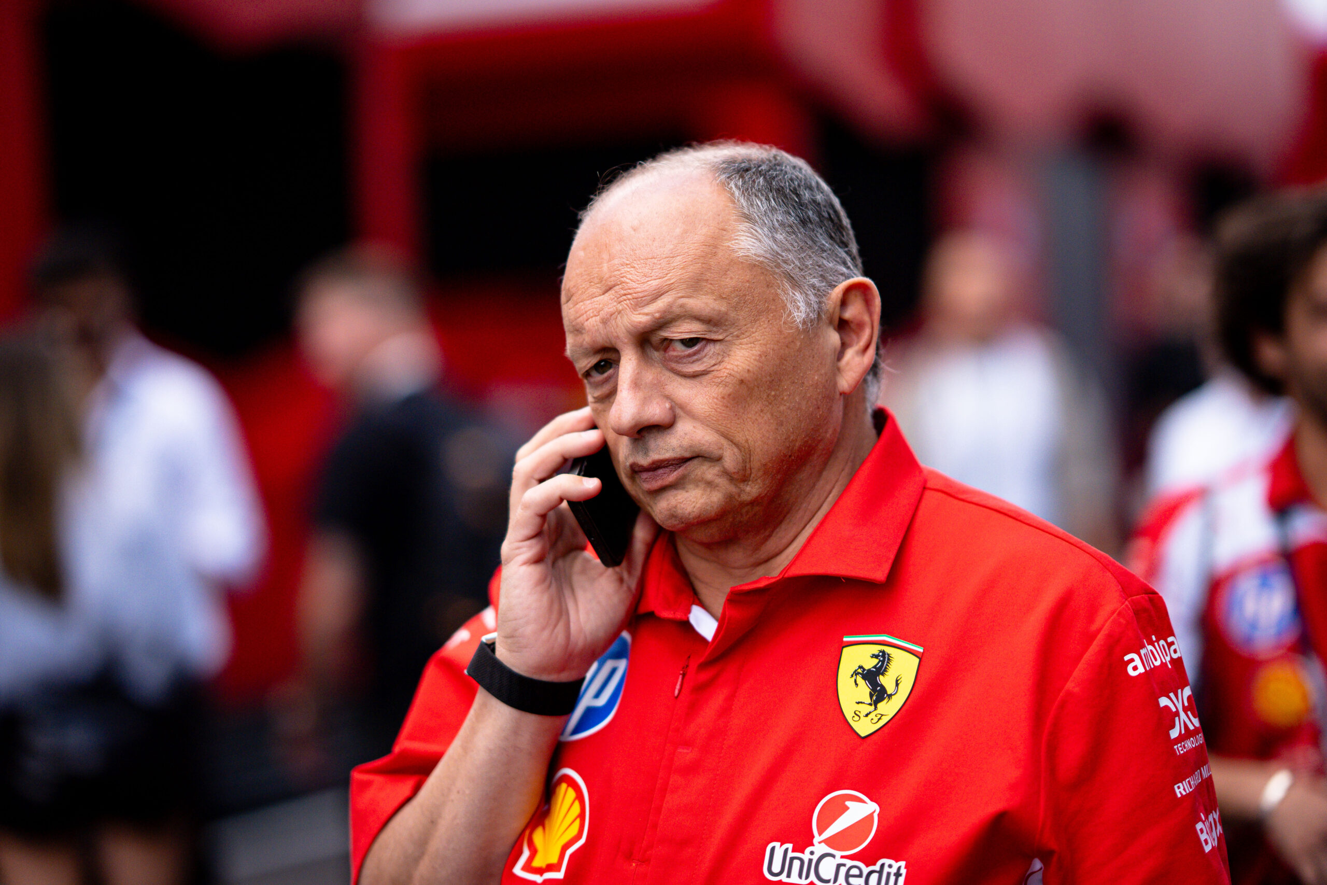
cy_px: 442
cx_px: 664
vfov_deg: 16.1
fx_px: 3133
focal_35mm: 85
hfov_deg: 23.9
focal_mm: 85
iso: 320
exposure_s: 1/12800
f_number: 1.4
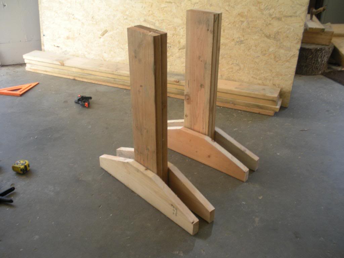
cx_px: 172
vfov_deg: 39.7
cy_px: 129
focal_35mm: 36
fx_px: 358
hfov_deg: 51.4
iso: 141
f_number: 3.5
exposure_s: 1/59.1
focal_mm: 6.3
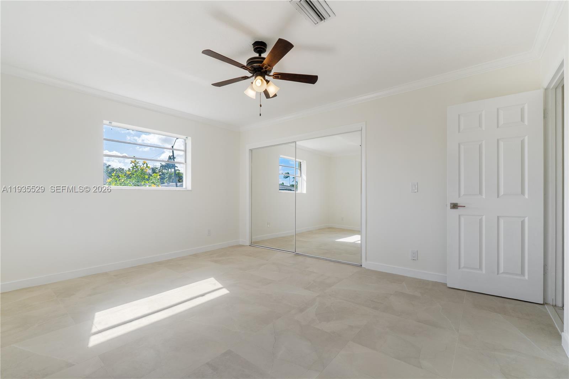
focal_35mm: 15
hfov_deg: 100.4
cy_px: 190
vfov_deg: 77.3
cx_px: 284
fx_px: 237
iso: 100
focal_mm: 10
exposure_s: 1/60
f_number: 6.3
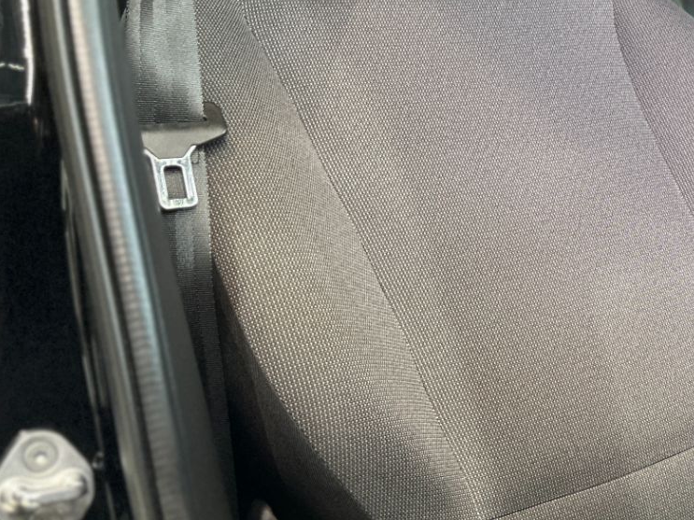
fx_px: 1243
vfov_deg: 23.6
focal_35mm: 62
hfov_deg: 28.4
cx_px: 759
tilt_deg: -12.2
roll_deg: +1.6
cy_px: 252
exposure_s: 1/40
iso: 640
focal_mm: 6.86
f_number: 1.78
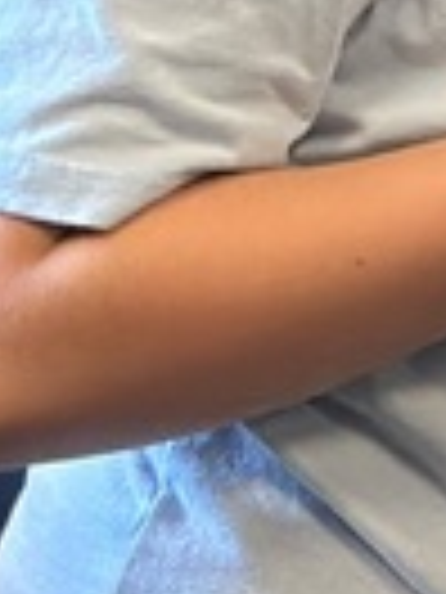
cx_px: 1653
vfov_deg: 5.3
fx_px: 6408
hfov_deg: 3.8
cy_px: -374
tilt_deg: -11.7
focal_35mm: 373
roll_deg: -1.4
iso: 250
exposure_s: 1/60
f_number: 1.78
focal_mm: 6.86
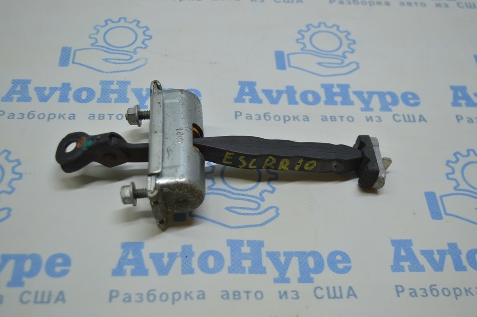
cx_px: 238
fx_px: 616
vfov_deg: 28.9
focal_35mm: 46
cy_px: 158
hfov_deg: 42.4
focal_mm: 31
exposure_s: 1/100
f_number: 4.2
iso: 400
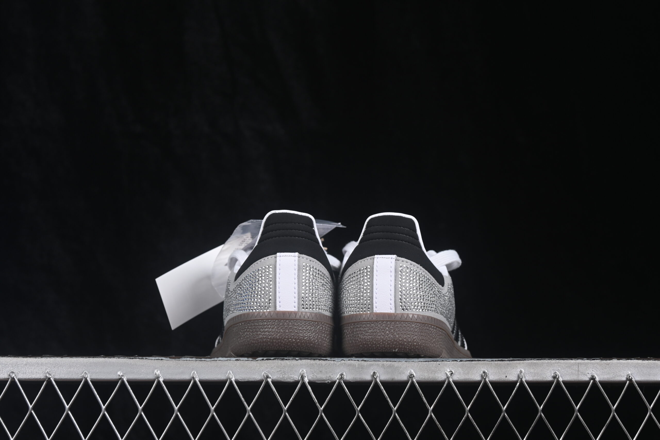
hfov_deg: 27.0
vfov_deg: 18.2
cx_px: 330
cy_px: 220
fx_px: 1375
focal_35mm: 75
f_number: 7.1
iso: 160
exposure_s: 1/60
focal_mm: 50
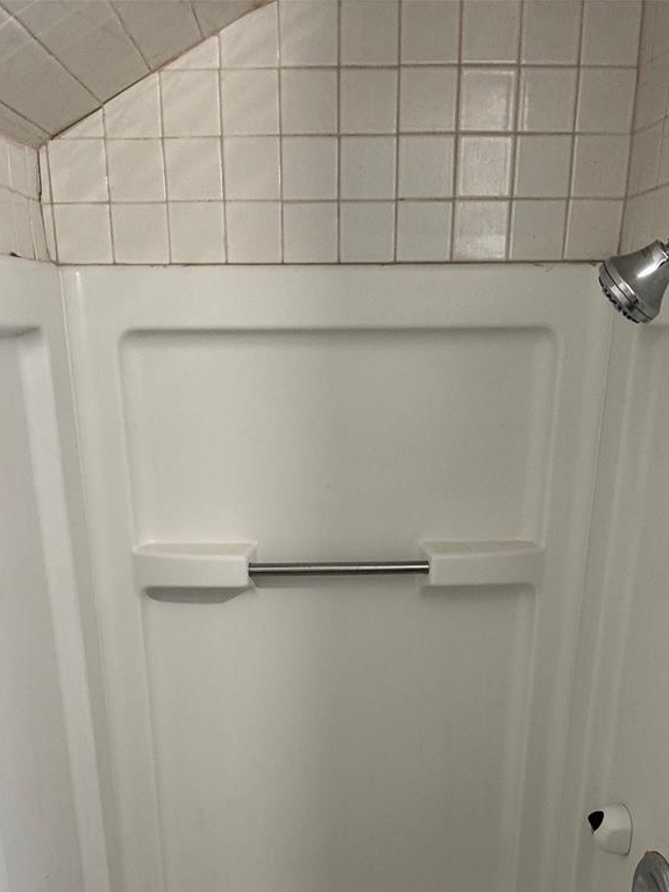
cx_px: 323
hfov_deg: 39.6
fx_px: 928
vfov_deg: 48.8
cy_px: 697
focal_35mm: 36
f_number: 1.9
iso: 80
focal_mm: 2.69
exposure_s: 1/60
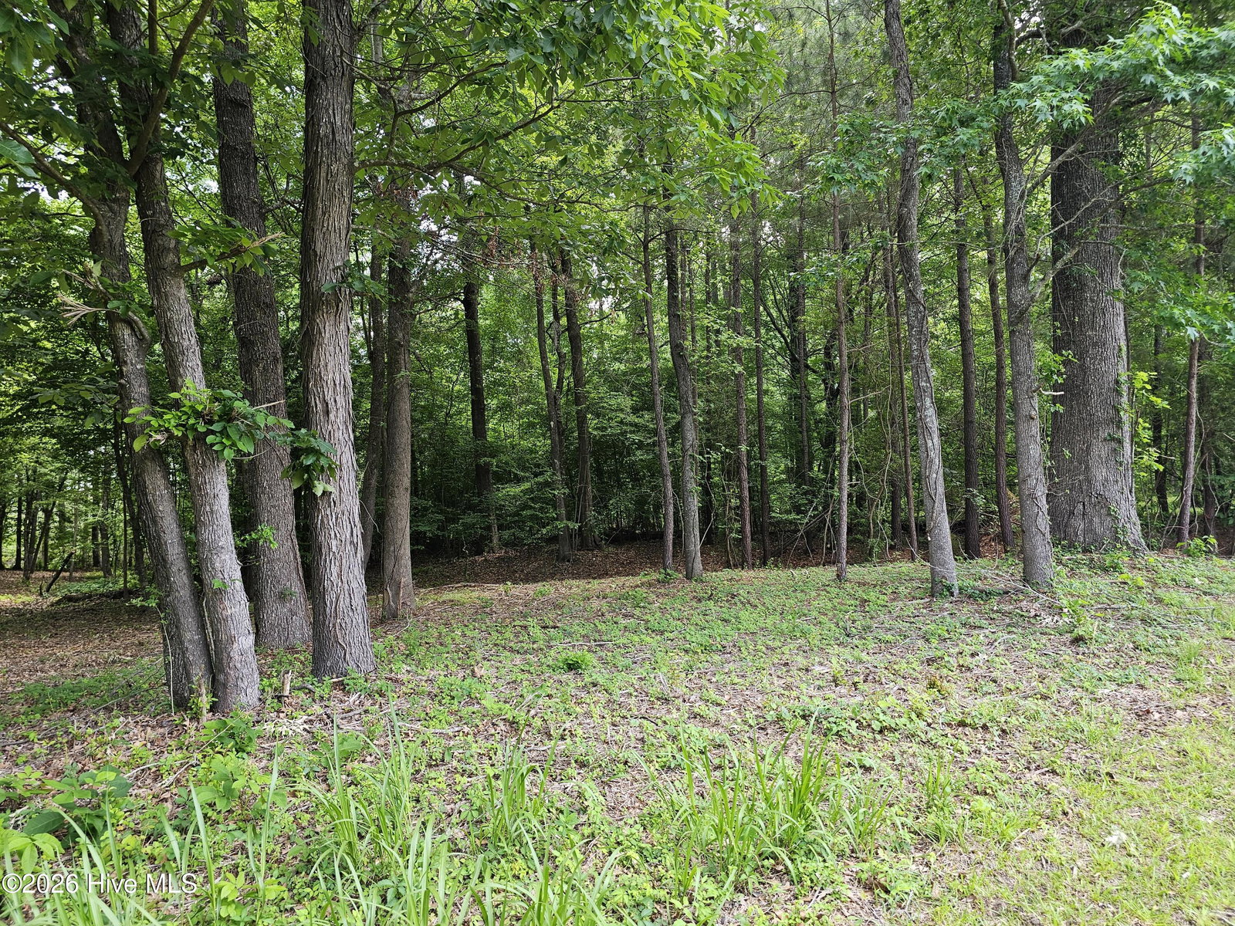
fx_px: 821
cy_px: 463
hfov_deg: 73.9
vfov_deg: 58.9
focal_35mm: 23
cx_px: 618
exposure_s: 1/120
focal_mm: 6.3
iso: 32
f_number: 1.7
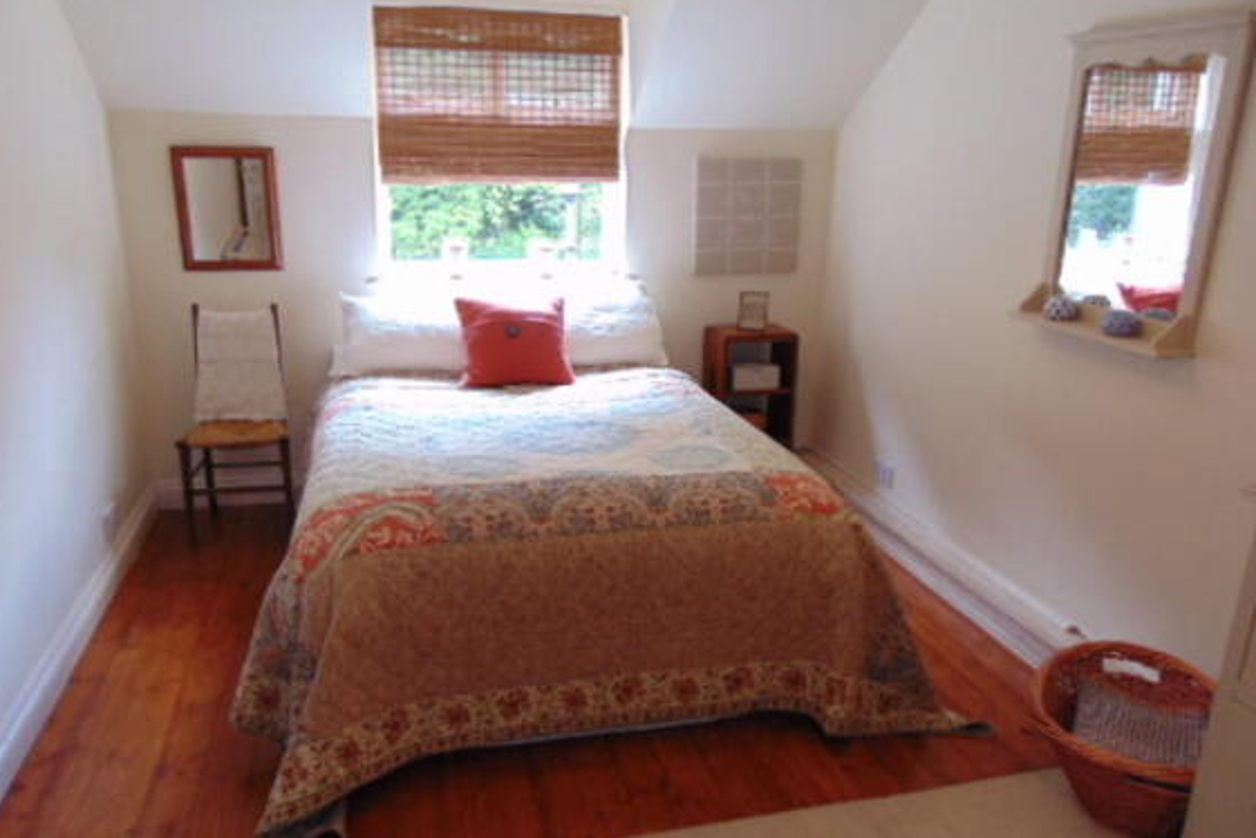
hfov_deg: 67.4
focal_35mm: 27
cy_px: 440
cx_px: 619
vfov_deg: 47.9
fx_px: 942
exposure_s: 1/30
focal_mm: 4.5
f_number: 3
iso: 100
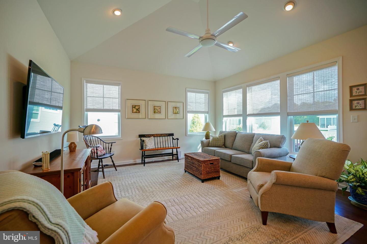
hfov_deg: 100.4
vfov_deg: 77.3
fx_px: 153
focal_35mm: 15
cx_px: 184
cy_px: 122
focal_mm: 10
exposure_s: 1/40
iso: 125
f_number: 3.2
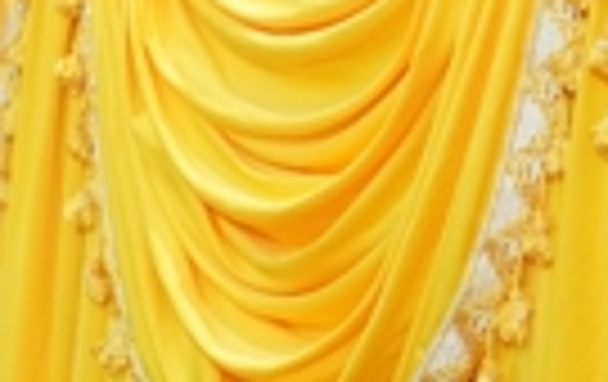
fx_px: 4267
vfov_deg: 4.9
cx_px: 673
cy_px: -719
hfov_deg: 8.1
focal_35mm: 257
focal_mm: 35
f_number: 2
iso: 2500
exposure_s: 1/320
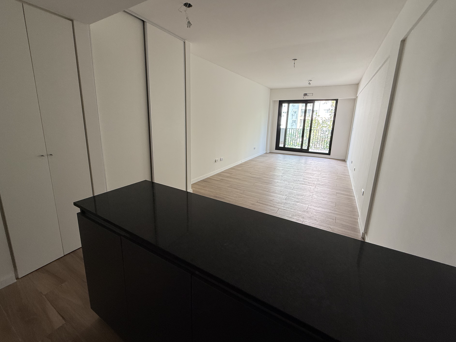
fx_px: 198
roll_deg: -1.3
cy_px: 159
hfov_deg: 98.2
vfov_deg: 81.6
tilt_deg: -11.6
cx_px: 225
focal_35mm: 15
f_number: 2.2
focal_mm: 2.22
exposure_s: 1/99
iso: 160
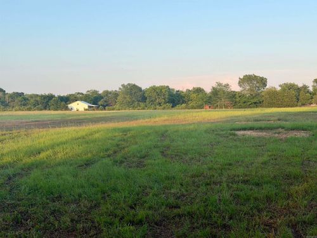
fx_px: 440
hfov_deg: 39.7
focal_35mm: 48
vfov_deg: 30.3
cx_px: 158
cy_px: 119
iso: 64
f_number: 1.78
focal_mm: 6.76
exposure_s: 1/1222
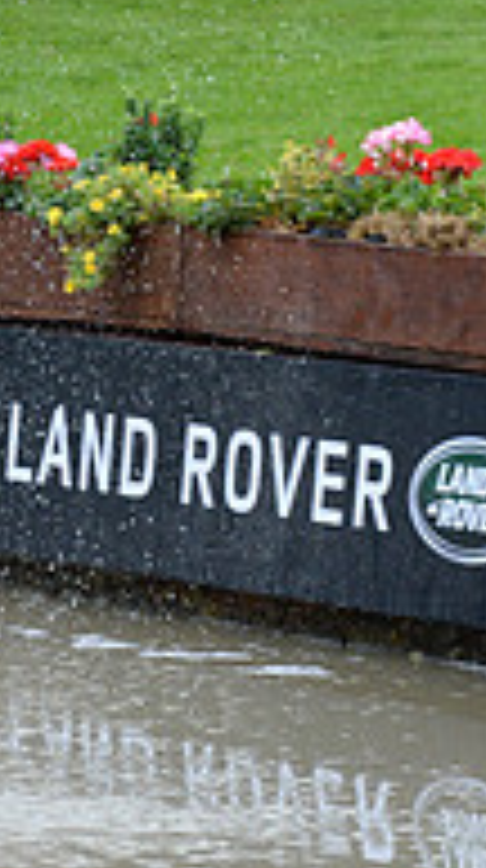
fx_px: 9062
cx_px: -788
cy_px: 225
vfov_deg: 5.5
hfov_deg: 3.0
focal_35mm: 394
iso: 2000
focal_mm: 125
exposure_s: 1/1000
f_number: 8
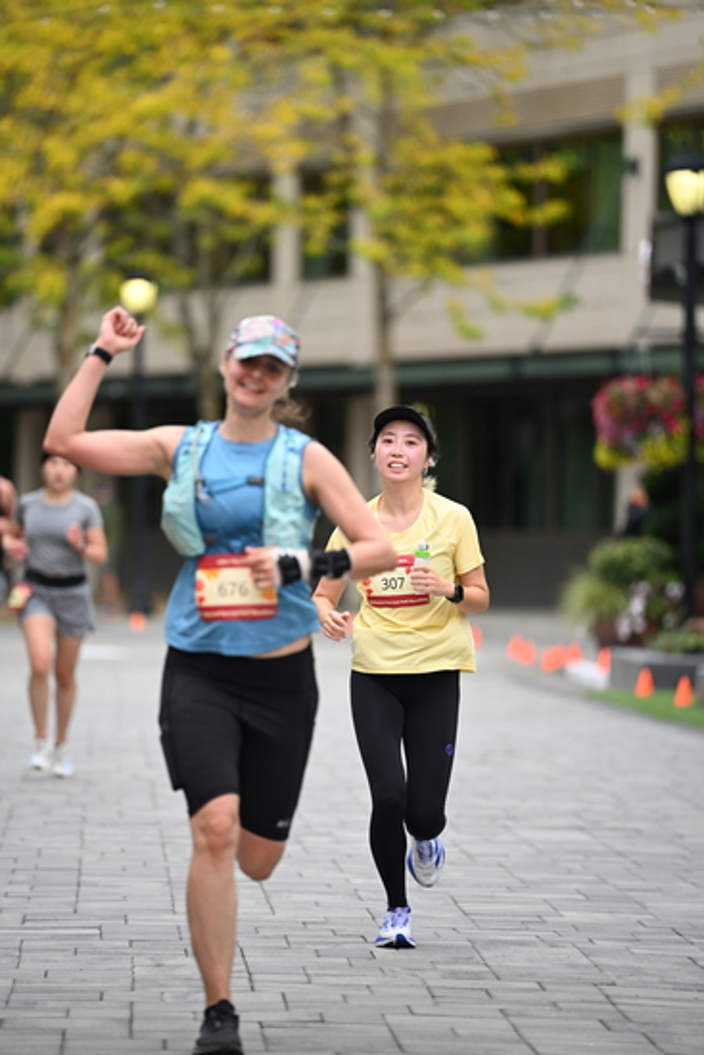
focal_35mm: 200
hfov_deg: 6.9
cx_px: 352
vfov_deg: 10.3
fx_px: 5863
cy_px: 528
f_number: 2.8
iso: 640
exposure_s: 1/2000
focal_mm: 200
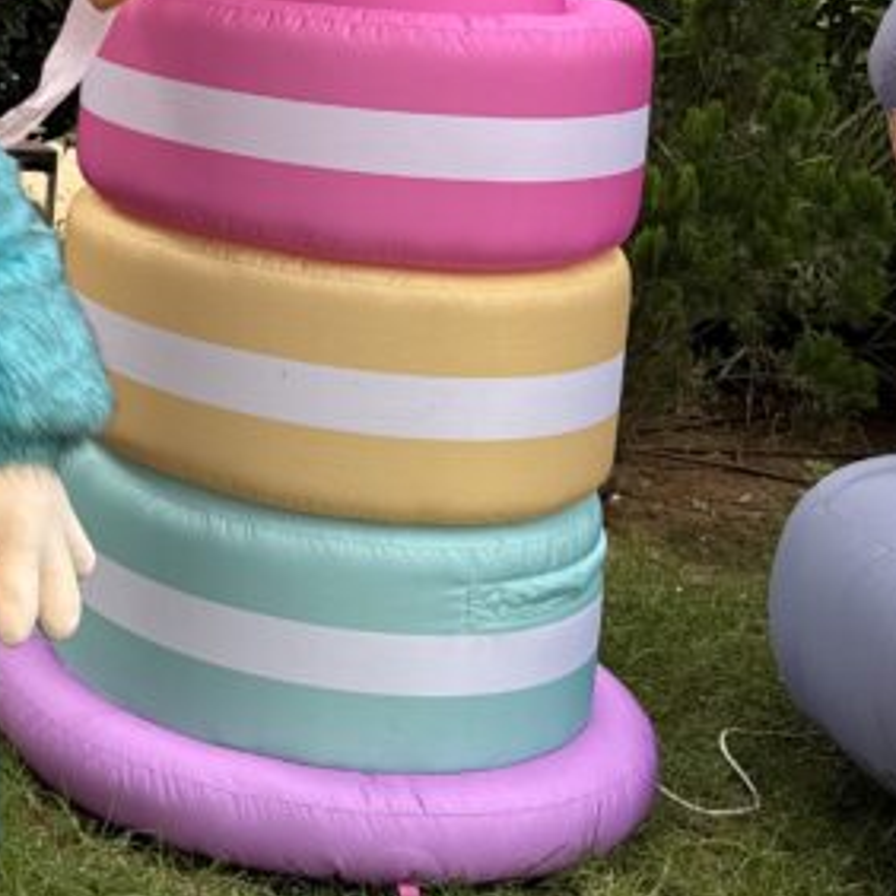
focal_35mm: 77
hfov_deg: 20.4
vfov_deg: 21.3
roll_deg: -6.1
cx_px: -302
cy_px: -95
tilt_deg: -3.3
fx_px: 2255
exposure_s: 1/792
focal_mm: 6.76
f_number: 1.78
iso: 80
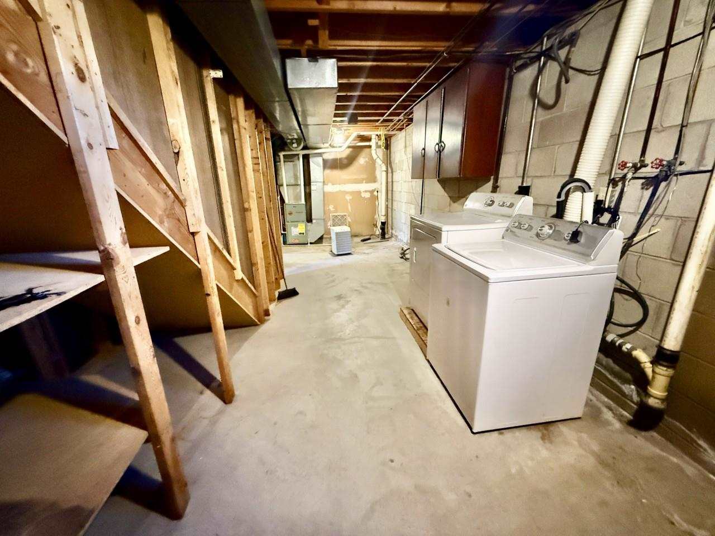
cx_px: 358
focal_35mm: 14
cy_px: 268
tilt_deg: -15.1
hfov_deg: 102.1
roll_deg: +1.5
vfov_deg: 85.7
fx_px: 289
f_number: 2.2
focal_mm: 2.22
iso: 1250
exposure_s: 1/40
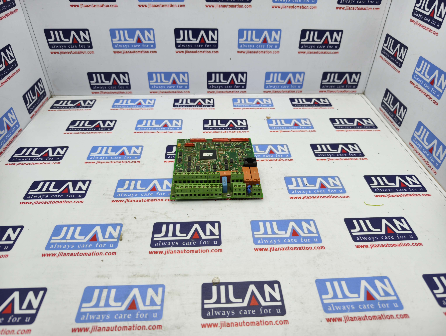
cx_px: 223
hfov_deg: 73.8
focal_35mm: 23
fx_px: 297
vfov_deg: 59.0
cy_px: 168
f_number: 1.68
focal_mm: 6.25
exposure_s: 1/119
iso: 50
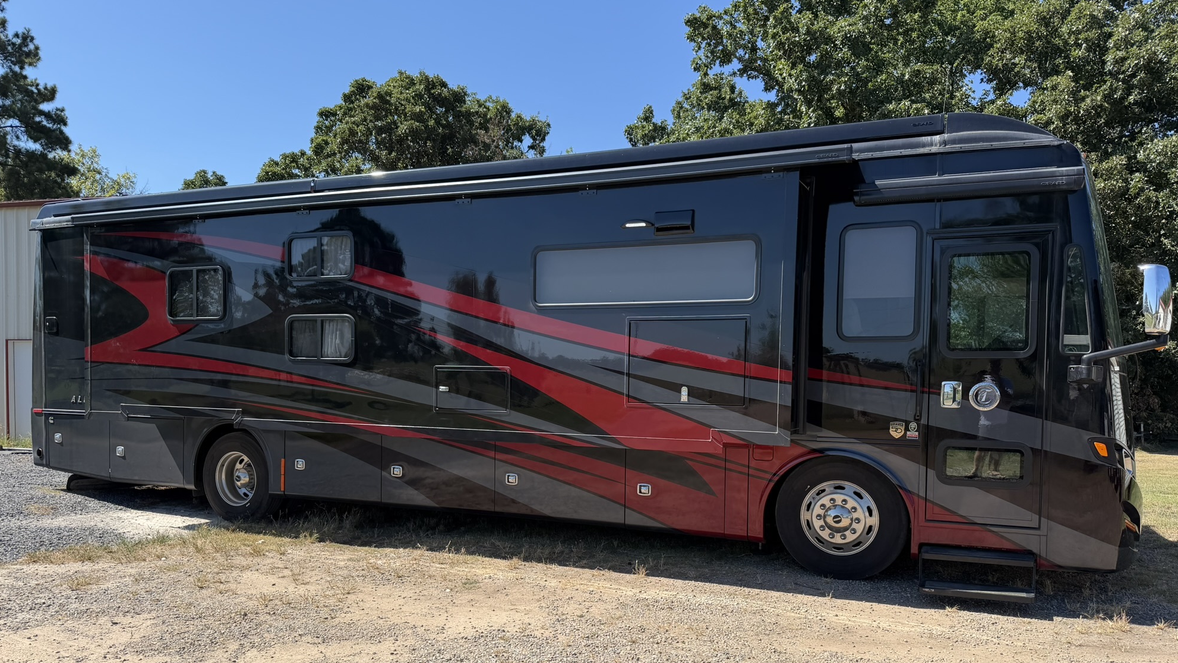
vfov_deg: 42.5
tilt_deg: -0.2
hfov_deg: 69.8
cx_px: 601
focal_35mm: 27
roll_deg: -2.2
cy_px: 423
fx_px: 843
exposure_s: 1/3145
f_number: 1.78
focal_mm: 6.76
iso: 80
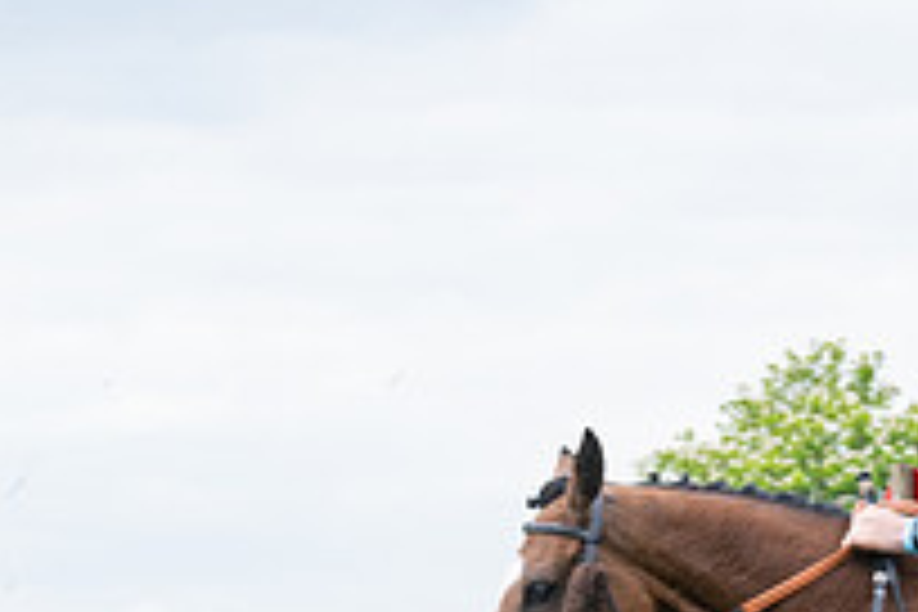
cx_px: 1506
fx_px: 6808
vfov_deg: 5.1
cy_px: 743
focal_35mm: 267
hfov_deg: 7.5
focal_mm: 70
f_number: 9
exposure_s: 1/400
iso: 400
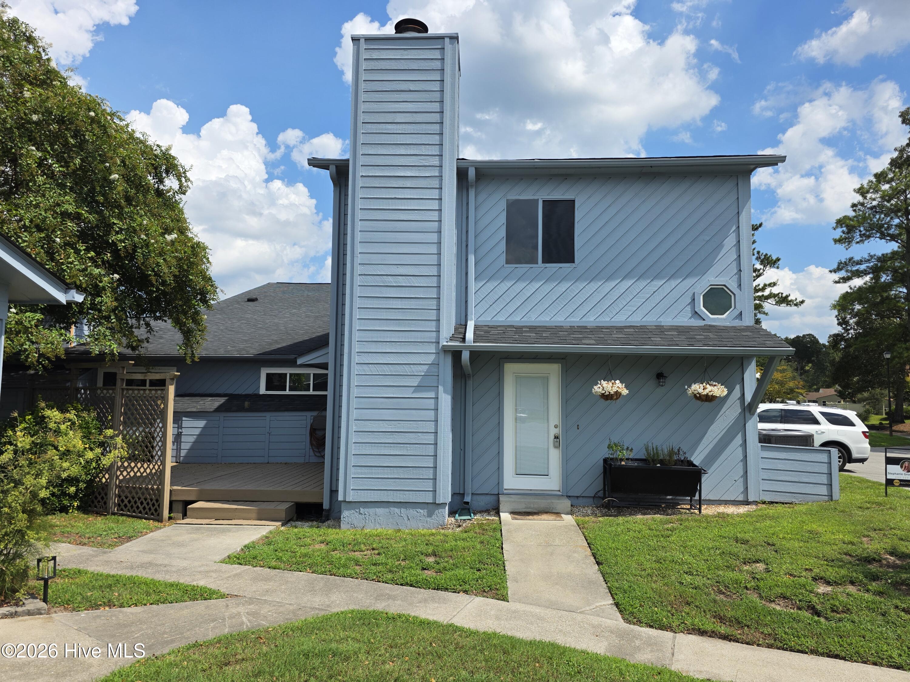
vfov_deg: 58.9
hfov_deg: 73.9
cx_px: 455
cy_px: 341
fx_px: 605
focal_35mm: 23
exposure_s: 1/6574
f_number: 1.7
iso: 80
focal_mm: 6.3
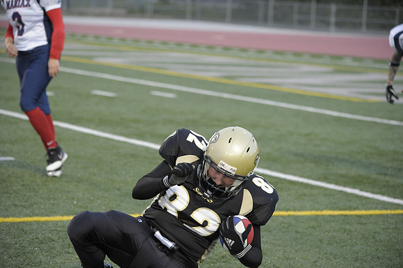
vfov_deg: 8.1
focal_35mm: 170
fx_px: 1902
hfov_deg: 12.1
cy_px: 134
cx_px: 202
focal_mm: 170
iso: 6400
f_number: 5
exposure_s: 1/1000
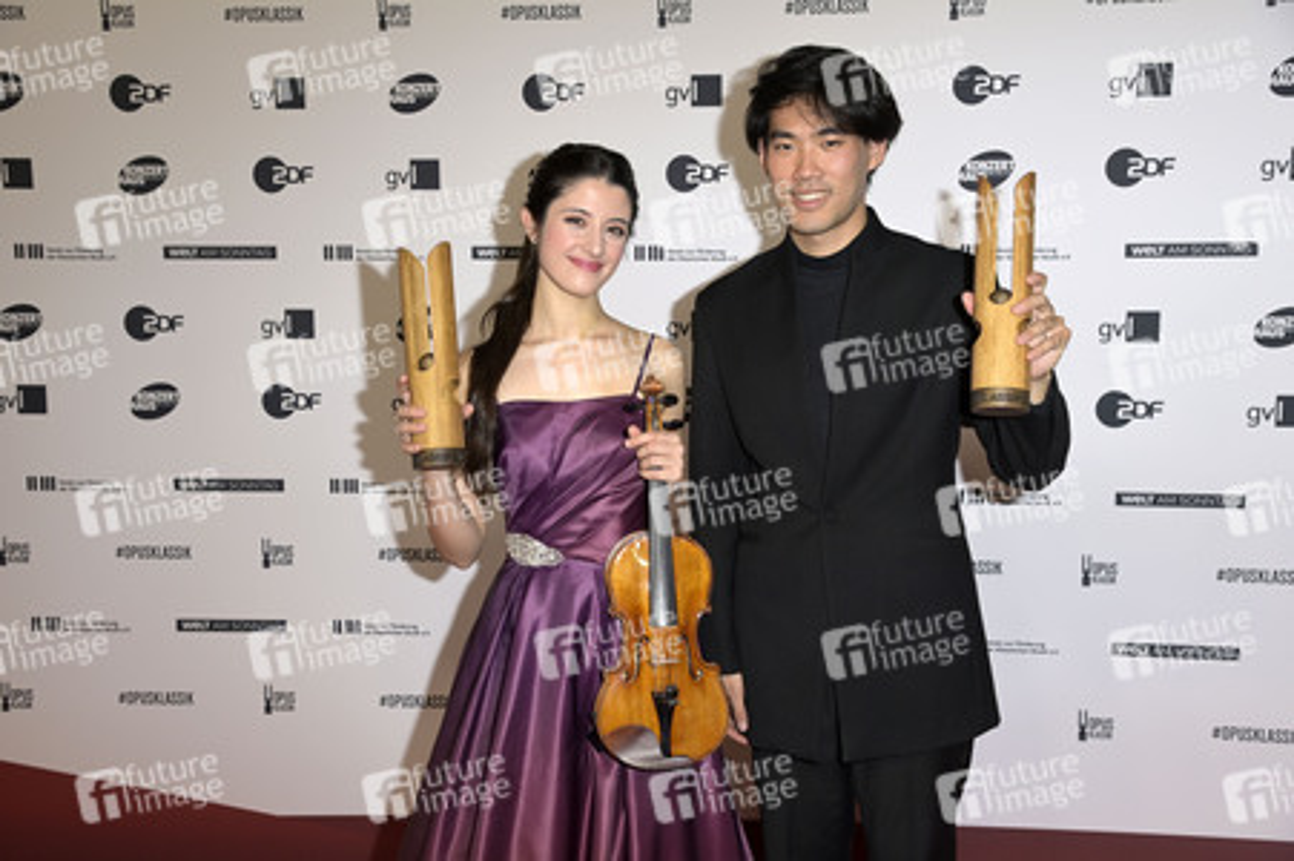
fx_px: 1724
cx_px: 647
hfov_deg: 41.1
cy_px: 430
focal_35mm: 48
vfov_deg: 28.0
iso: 640
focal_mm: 48
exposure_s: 1/250
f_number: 5.6
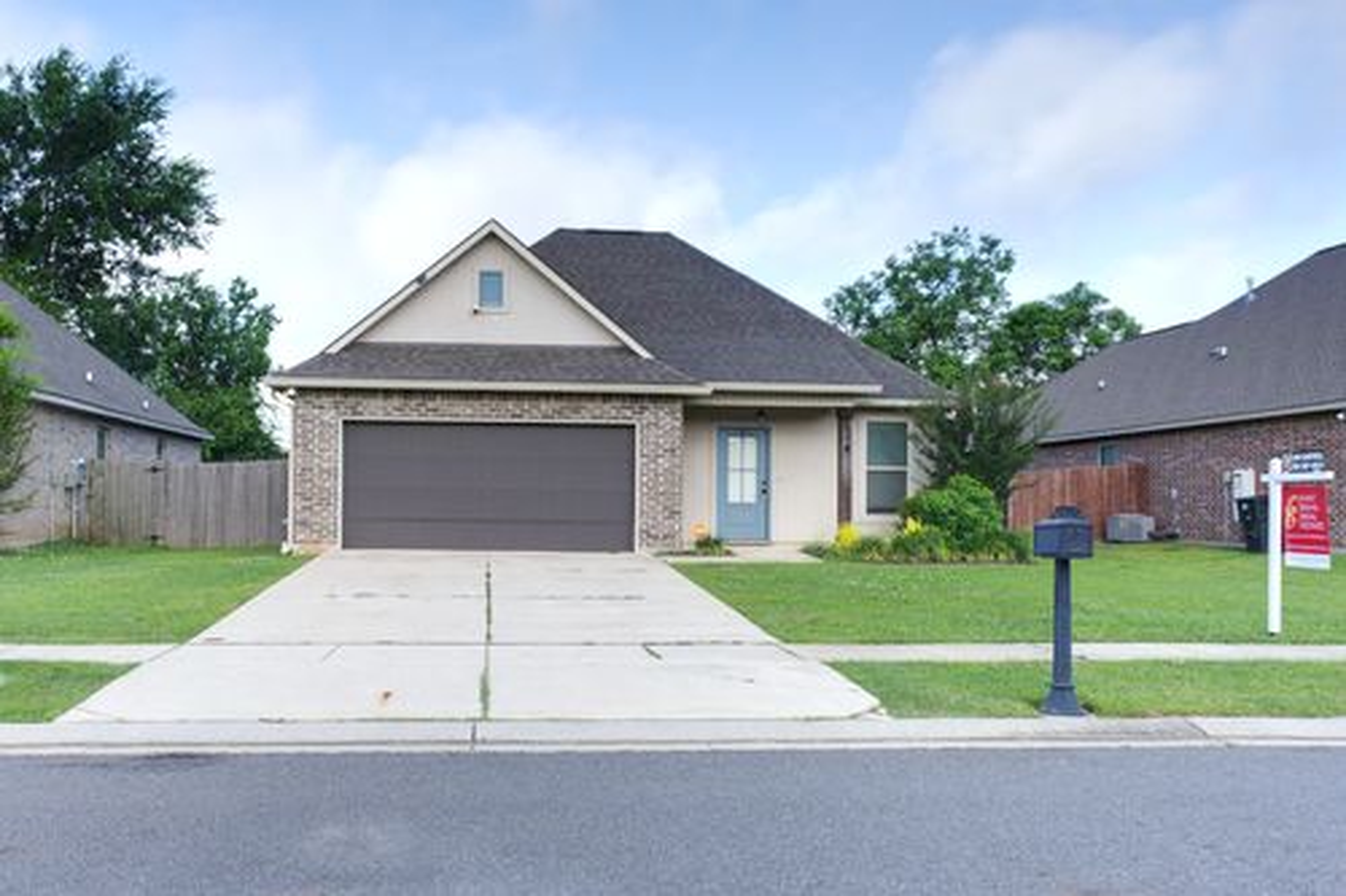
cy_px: 448
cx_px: 673
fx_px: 897
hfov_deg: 73.8
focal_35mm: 24
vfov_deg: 53.1
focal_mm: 24
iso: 100
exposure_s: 1/320
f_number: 5
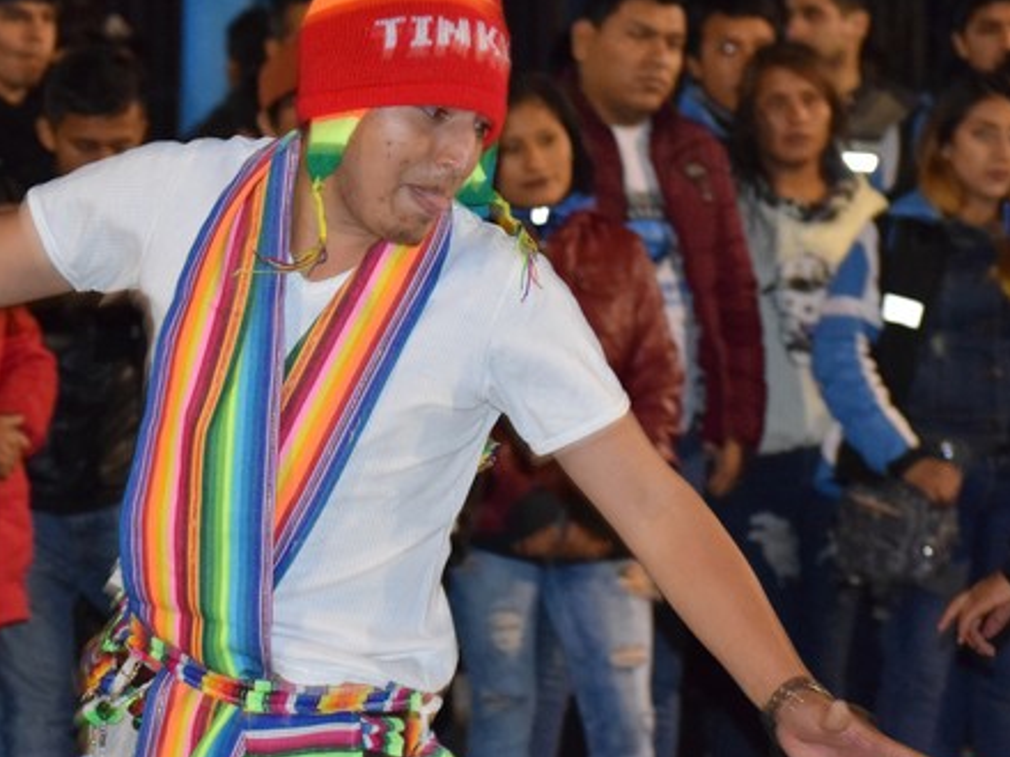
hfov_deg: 10.4
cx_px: 271
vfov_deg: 7.9
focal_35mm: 189
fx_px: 5515
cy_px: 307
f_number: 4.2
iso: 3200
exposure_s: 1/60
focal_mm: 80
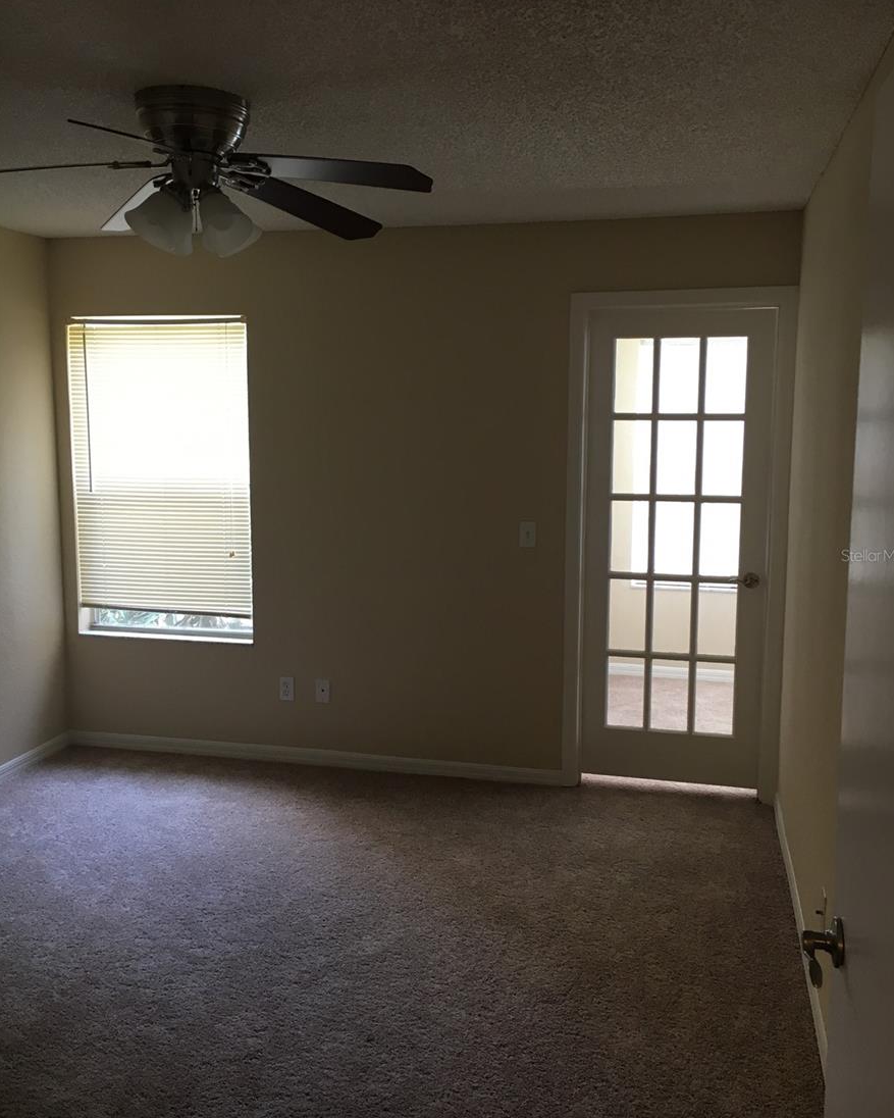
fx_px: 1025
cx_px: 455
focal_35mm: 31
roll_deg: -0.7
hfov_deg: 47.1
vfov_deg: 57.2
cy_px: 555
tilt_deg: -6.3
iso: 64
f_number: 2.2
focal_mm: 4.15
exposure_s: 1/30
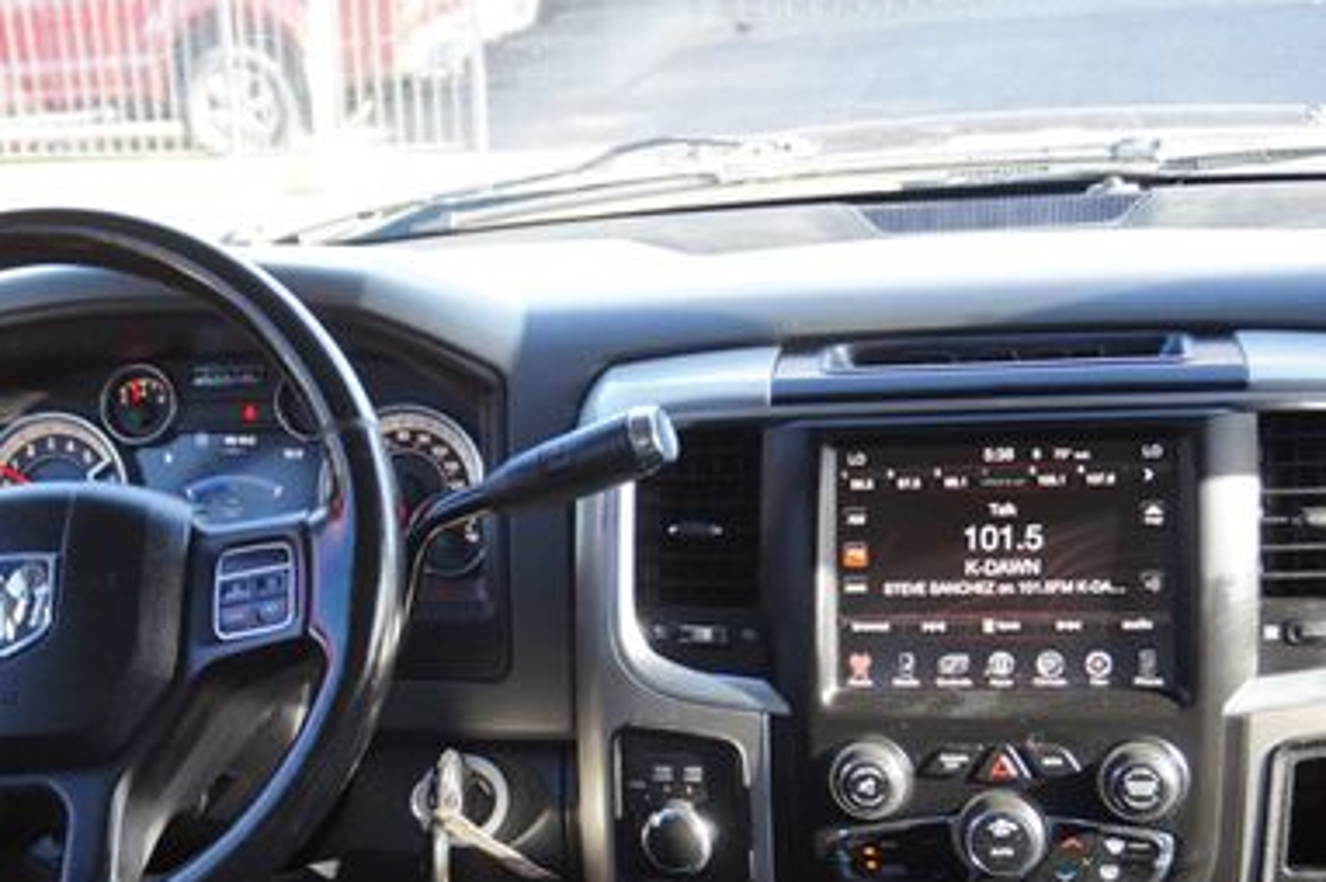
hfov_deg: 34.3
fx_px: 2128
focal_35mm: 58
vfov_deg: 23.0
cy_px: 729
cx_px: 437
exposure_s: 1/60
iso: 320
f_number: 4.5
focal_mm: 23
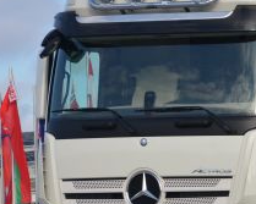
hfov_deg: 5.6
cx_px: 356
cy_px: 144
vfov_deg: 4.5
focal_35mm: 345
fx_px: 2613
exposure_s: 1/250
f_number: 8
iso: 110
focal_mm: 80
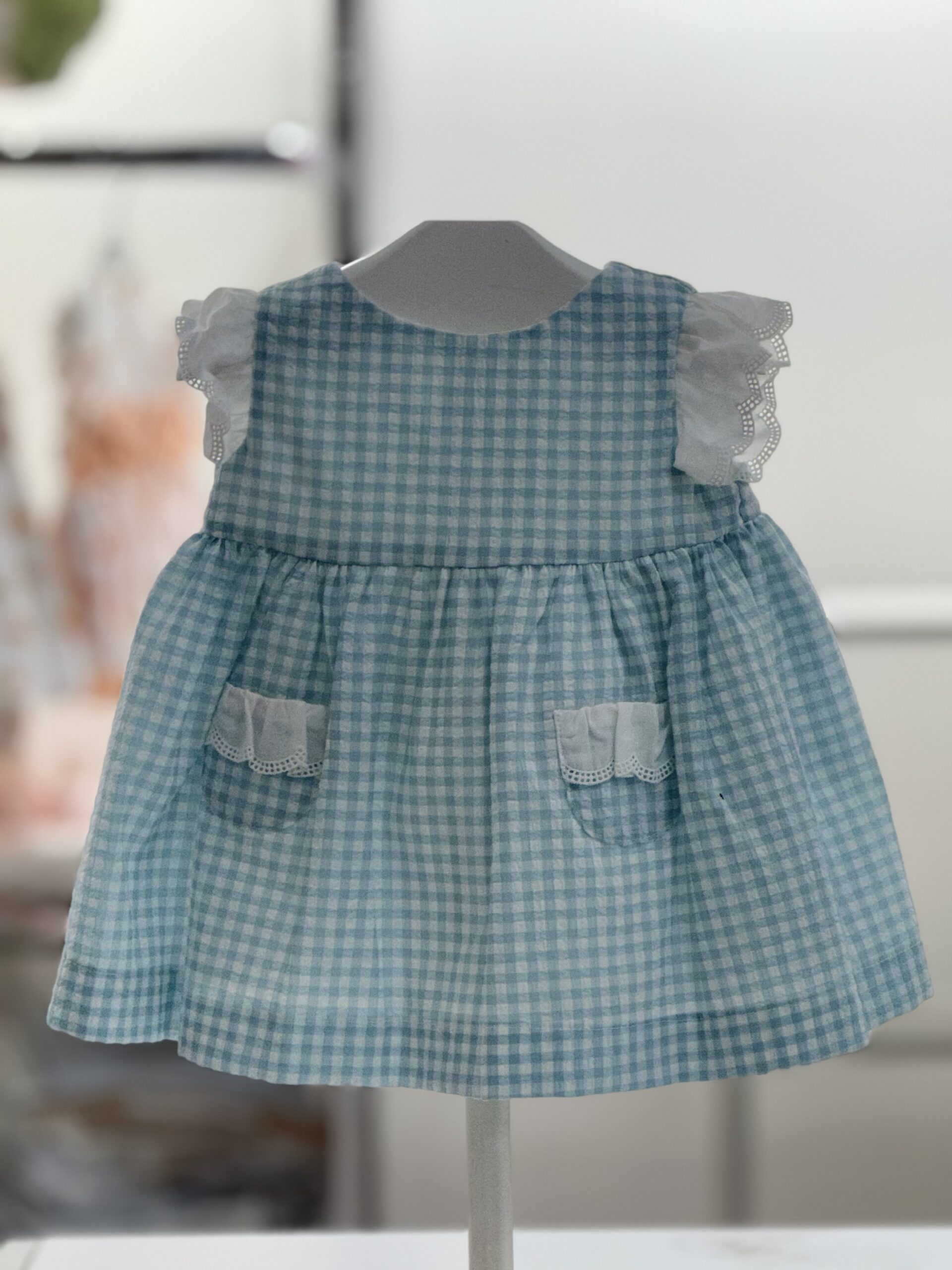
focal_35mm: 120
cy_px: 635
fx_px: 4400
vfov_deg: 16.4
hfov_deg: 12.3
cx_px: 476
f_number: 2.8
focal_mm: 15.66
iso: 100
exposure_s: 1/100
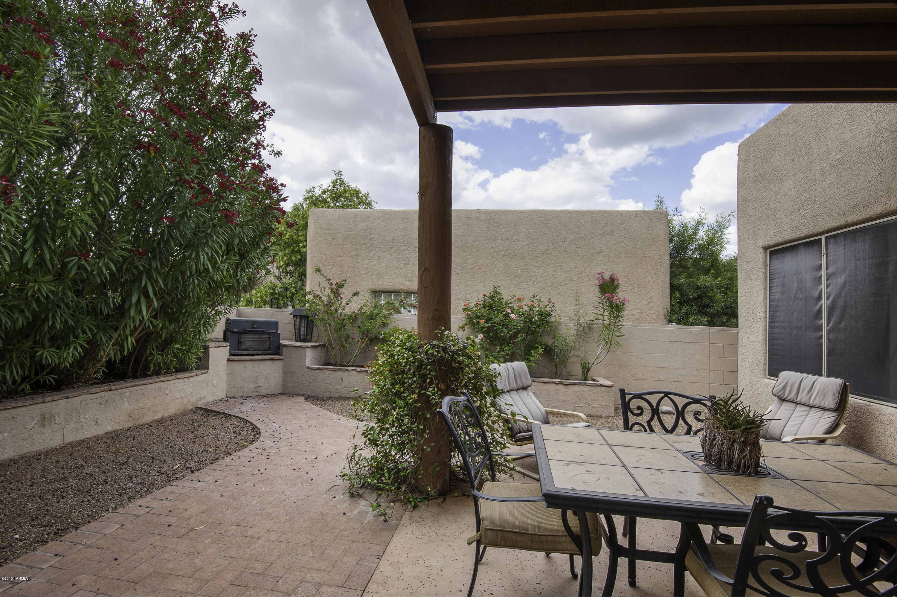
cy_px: 298
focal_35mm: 16
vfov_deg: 73.7
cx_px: 448
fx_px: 398
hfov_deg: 96.8
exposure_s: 1/80
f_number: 11
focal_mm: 16
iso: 400
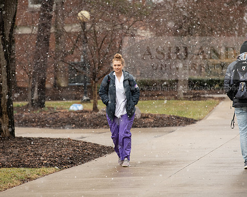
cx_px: 107
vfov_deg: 7.0
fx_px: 1616
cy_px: 99
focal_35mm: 221
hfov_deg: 8.7
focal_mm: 195
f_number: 4.5
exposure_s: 1/500
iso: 640
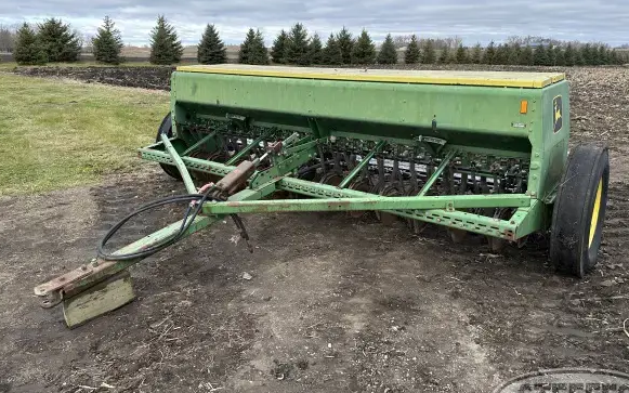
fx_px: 480
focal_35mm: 28
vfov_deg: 44.5
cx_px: 337
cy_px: 182
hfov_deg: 66.4
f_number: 1.78
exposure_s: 1/864
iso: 80
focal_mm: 6.86
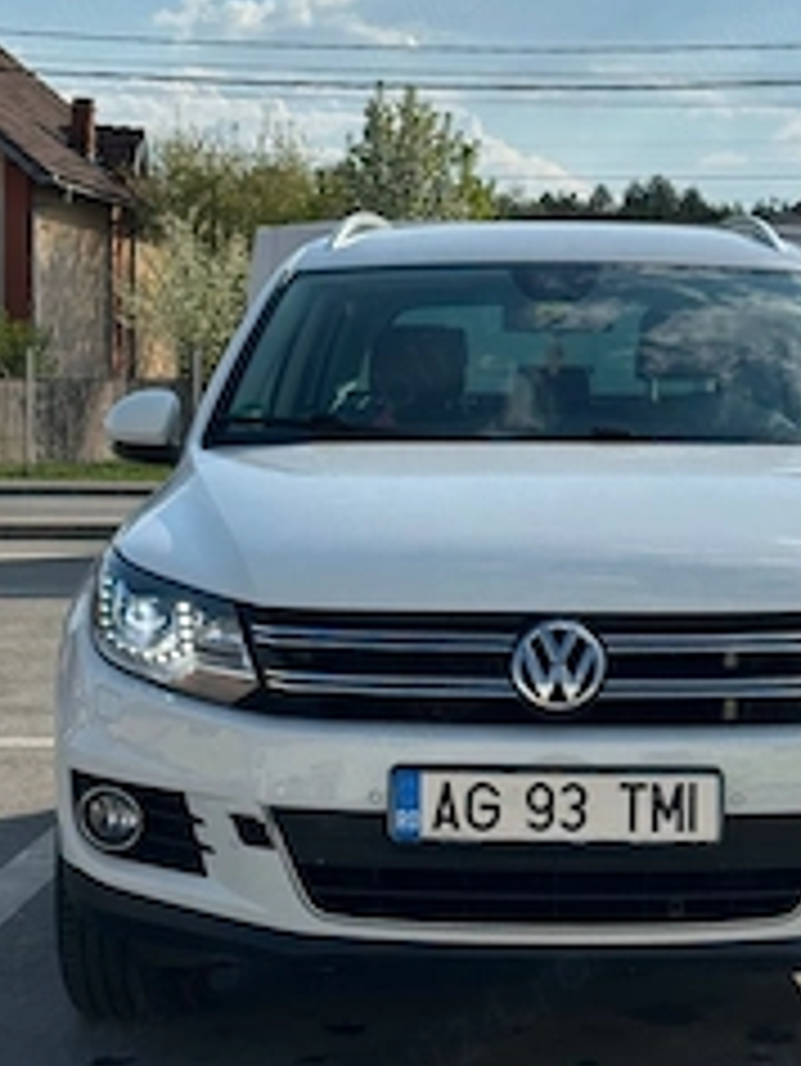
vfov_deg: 24.1
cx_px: 536
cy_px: 409
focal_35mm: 81
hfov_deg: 18.2
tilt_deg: +0.0
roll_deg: -0.5
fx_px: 2497
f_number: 1.78
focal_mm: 6.86
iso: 64
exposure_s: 1/7092
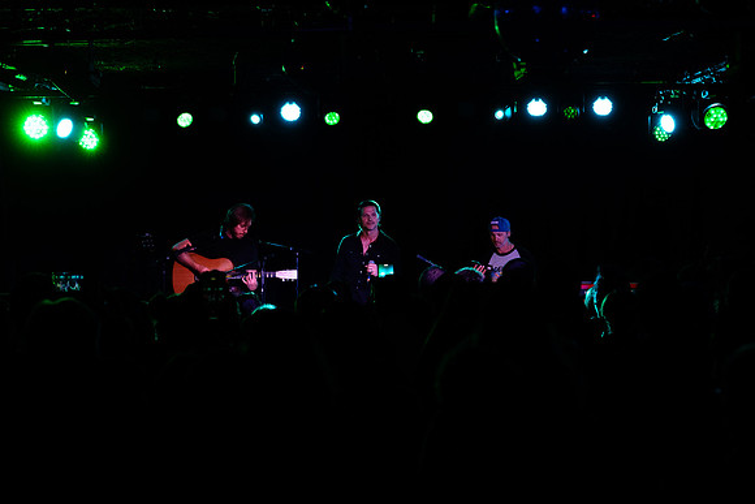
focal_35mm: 90
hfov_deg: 22.6
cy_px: 242
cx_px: 368
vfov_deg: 15.2
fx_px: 1893
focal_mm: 70
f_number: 3.5
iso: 2000
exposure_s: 1/250
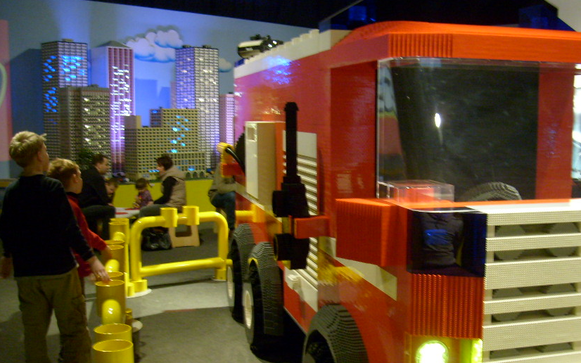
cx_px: 357
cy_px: 215
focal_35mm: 46
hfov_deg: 43.2
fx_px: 728
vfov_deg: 27.9
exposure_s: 1/15
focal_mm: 5.8
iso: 200
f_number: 2.8
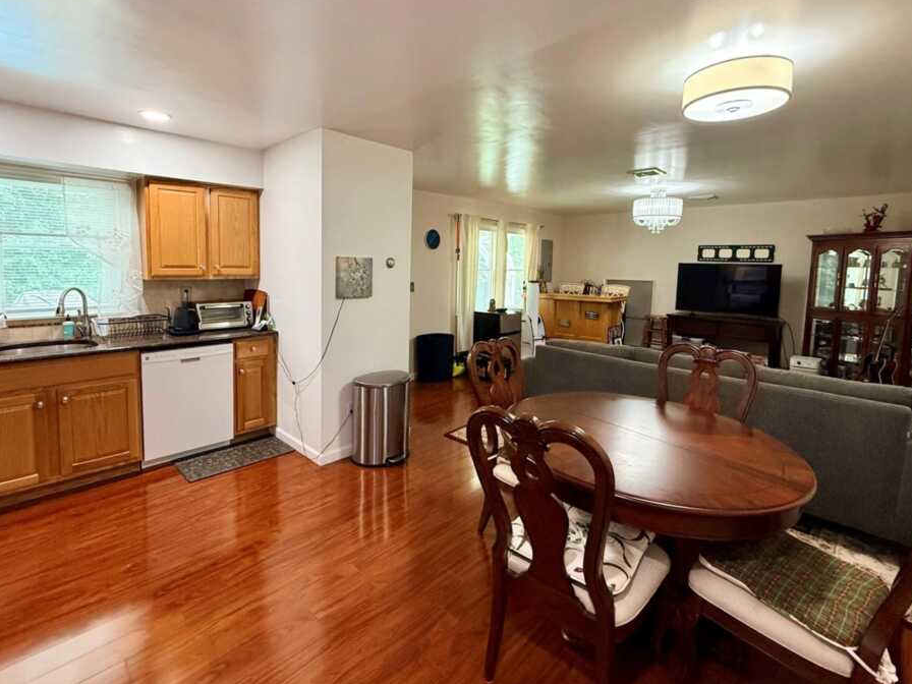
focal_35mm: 16
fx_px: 422
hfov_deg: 94.1
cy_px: 320
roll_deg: -1.6
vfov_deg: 78.0
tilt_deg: -4.3
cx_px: 406
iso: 640
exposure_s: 1/120
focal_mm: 2.22
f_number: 2.2
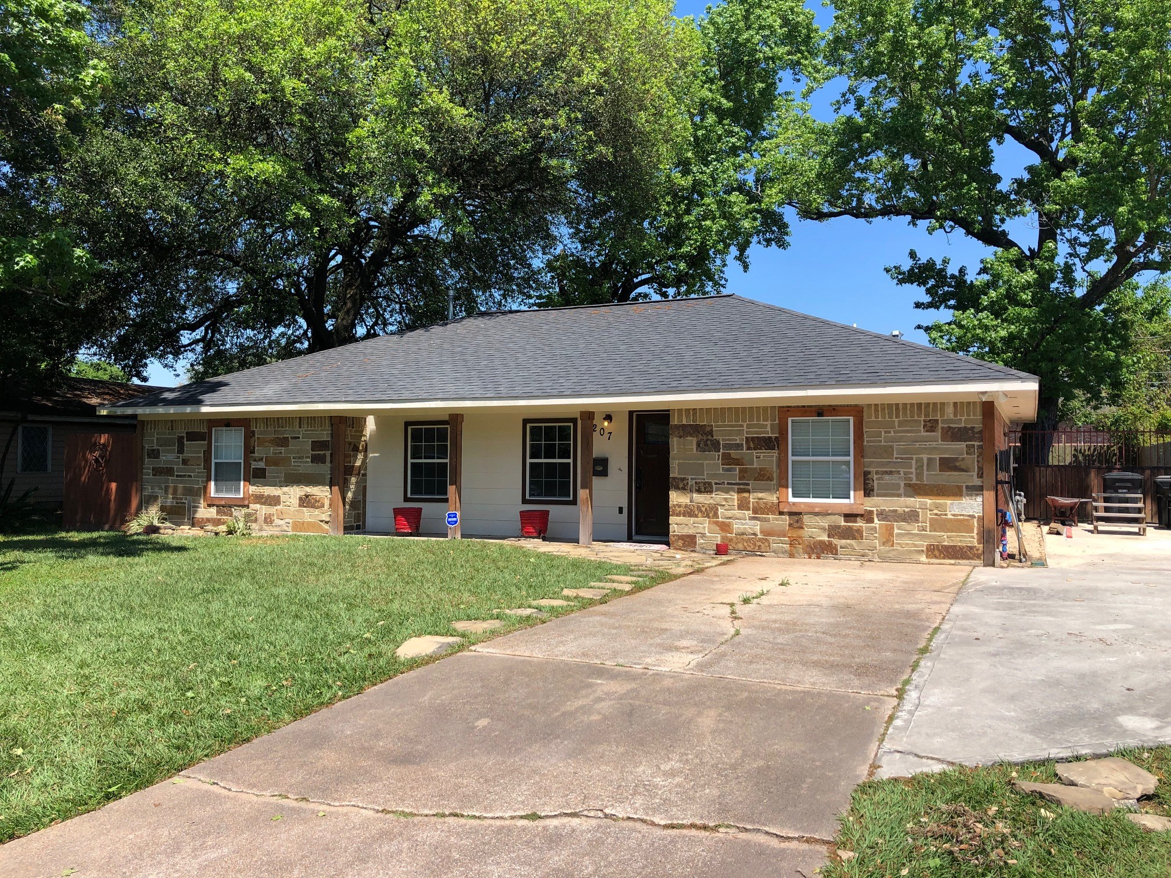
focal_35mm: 28
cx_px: 586
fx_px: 947
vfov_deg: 49.7
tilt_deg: +2.4
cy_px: 439
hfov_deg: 63.4
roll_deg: +0.7
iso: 20
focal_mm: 3.99
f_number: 1.8
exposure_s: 1/1350
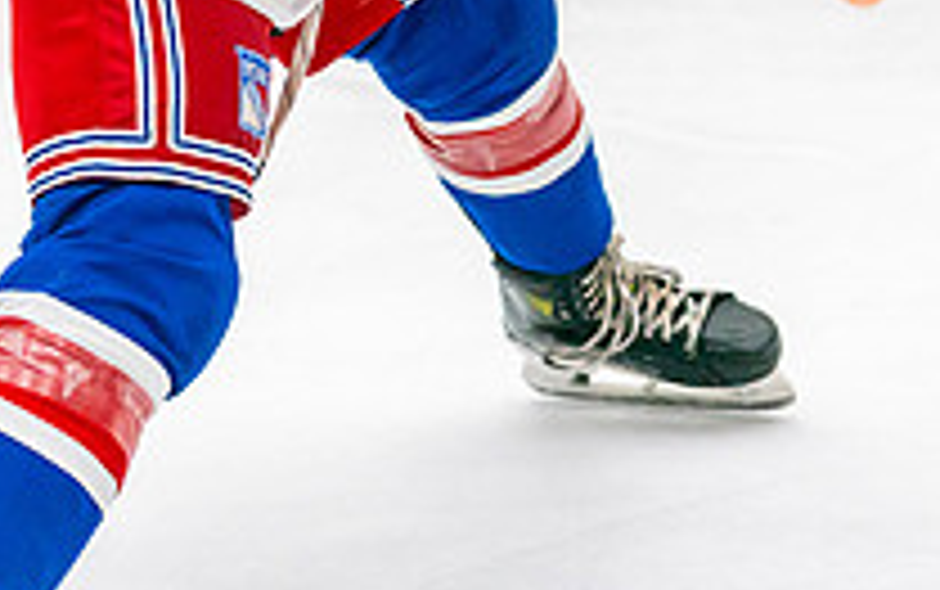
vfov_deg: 6.0
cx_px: 571
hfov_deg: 9.6
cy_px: -254
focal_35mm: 218
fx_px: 5589
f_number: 2.8
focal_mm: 77
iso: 3200
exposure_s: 1/1250
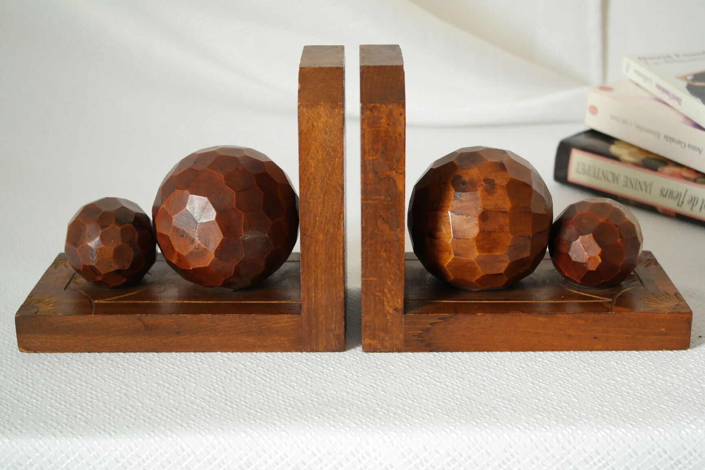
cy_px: 235
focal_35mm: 58
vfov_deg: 23.4
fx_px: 1136
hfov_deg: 34.5
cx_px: 352
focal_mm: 38
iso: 800
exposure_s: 1/25
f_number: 6.3
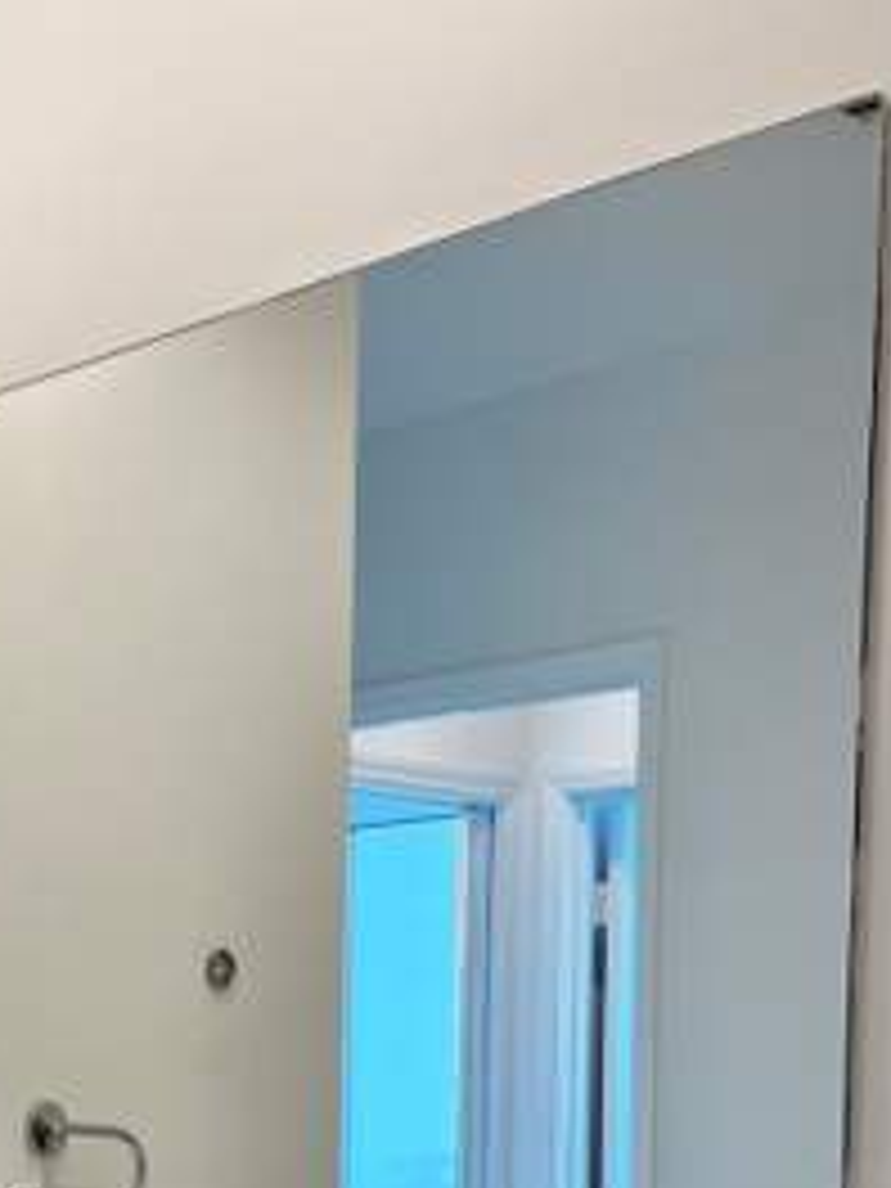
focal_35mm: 63
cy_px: 1220
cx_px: -63
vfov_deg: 28.6
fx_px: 2162
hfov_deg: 22.1
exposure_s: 1/111
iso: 64
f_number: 1.6
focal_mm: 5.1
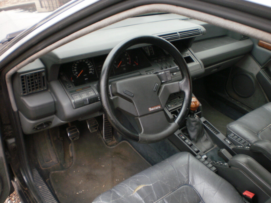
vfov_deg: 39.7
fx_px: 282
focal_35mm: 36
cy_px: 102
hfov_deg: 51.4
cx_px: 136
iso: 125
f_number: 3.1
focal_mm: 6.3
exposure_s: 1/8
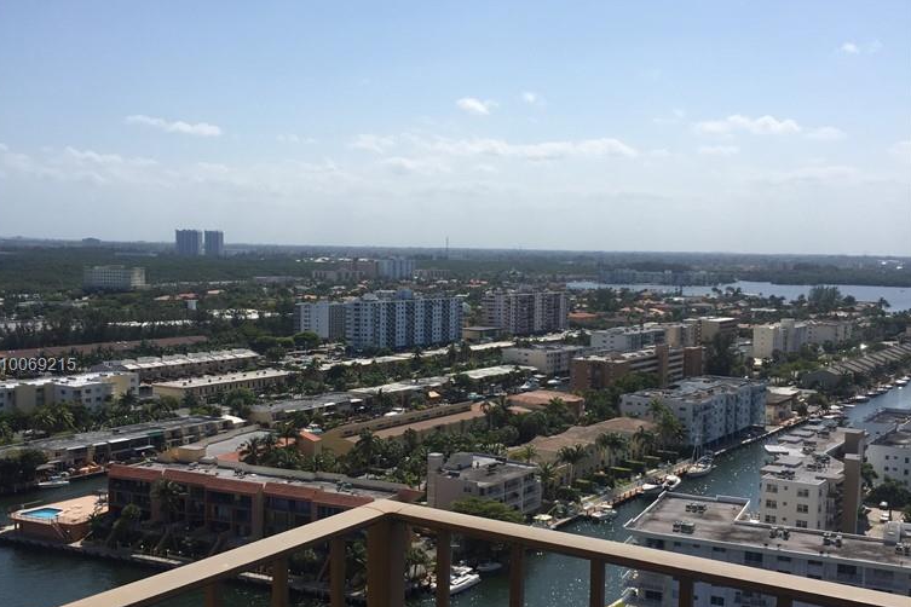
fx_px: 1037
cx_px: 450
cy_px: 366
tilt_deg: -7.6
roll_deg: -0.7
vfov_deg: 32.5
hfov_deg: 47.4
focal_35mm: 41
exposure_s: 1/3597
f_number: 2.2
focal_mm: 4.15
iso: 32
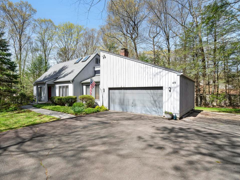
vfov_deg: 71.6
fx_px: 125
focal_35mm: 18
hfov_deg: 87.0
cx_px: 100
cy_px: 95
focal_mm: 14
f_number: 9
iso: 500
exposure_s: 1/800
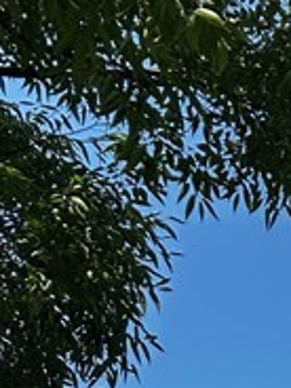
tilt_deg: +14.0
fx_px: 1625
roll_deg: -3.7
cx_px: 487
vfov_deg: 12.6
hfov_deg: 9.8
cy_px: 664
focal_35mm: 145
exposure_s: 1/3356
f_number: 1.5
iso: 50
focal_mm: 5.7
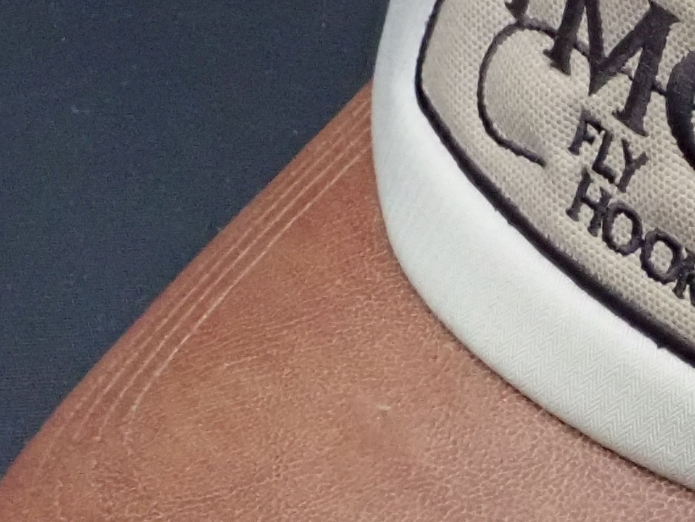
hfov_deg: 14.4
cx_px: 747
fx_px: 2691
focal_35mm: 134
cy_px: 222
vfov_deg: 11.1
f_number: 4
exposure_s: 1/40
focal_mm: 7.34
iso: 1250
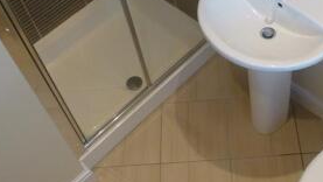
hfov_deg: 37.7
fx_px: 471
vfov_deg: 21.3
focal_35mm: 55
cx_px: 192
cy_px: 13
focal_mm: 4.3
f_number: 3.3
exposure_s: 1/60
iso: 200
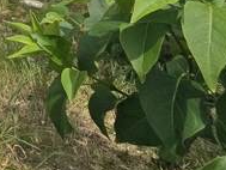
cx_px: -207
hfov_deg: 20.4
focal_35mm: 55
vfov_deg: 18.8
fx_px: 359
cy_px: -154
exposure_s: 1/3264
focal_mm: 2.2
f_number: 2.2
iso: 50
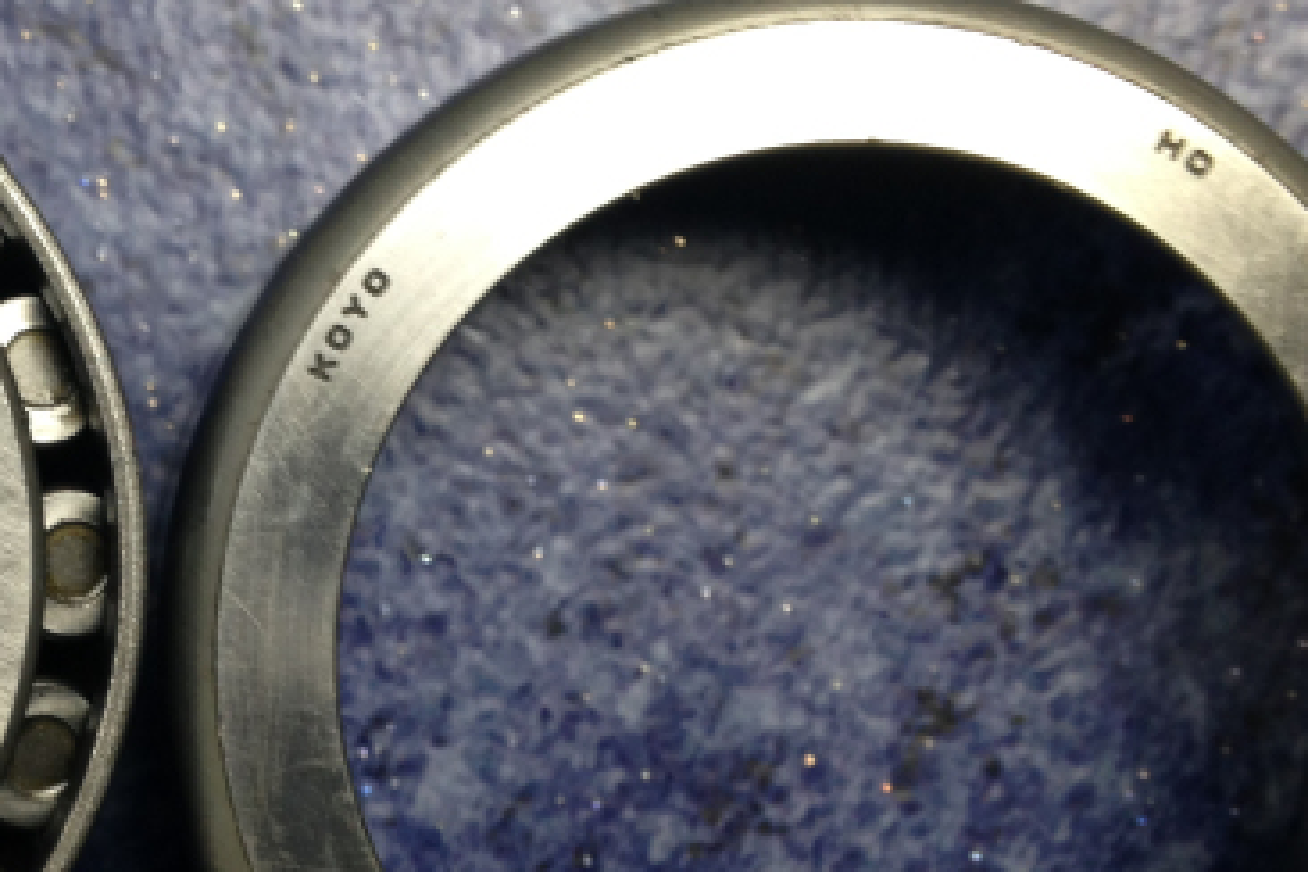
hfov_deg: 26.1
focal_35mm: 75
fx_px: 2725
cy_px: 504
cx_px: 136
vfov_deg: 18.2
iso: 50
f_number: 2.4
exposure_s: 1/20
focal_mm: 4.12
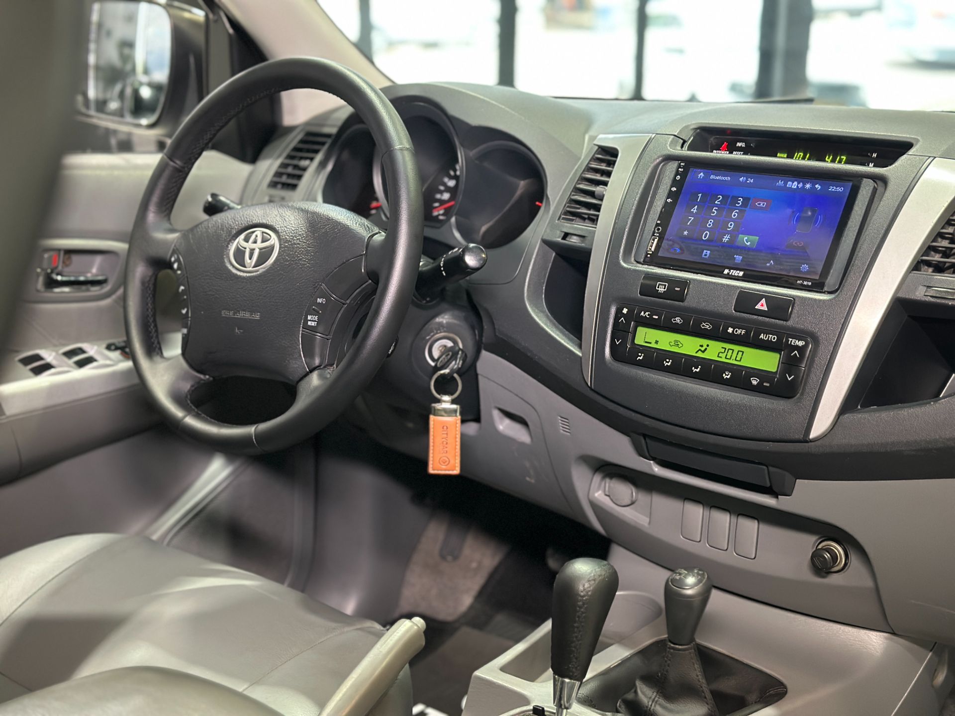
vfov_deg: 30.3
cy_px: 358
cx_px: 478
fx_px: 1324
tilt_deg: -14.9
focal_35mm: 48
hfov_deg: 39.7
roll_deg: -0.4
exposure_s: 1/40
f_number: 1.78
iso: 500
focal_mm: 6.86
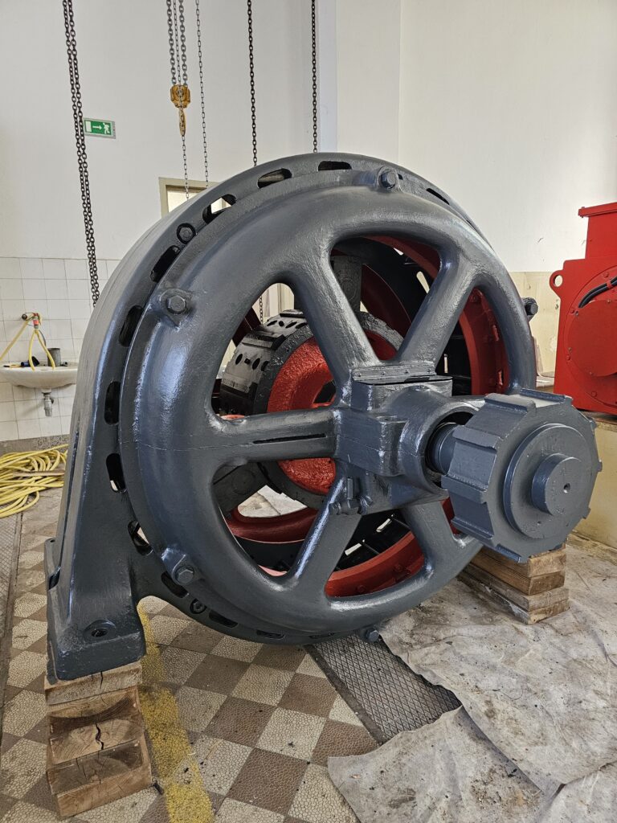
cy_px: 412
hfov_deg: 58.9
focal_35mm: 23
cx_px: 308
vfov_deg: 73.9
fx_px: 547
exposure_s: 1/100
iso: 500
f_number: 1.7
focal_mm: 6.3
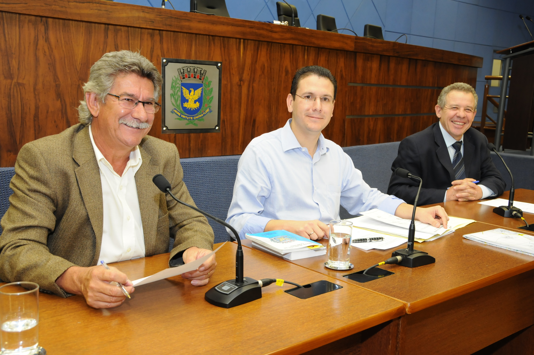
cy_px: 178
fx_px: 578
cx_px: 267
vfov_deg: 34.1
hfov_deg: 49.6
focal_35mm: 39
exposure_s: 1/50
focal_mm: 26
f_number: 5.6
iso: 800
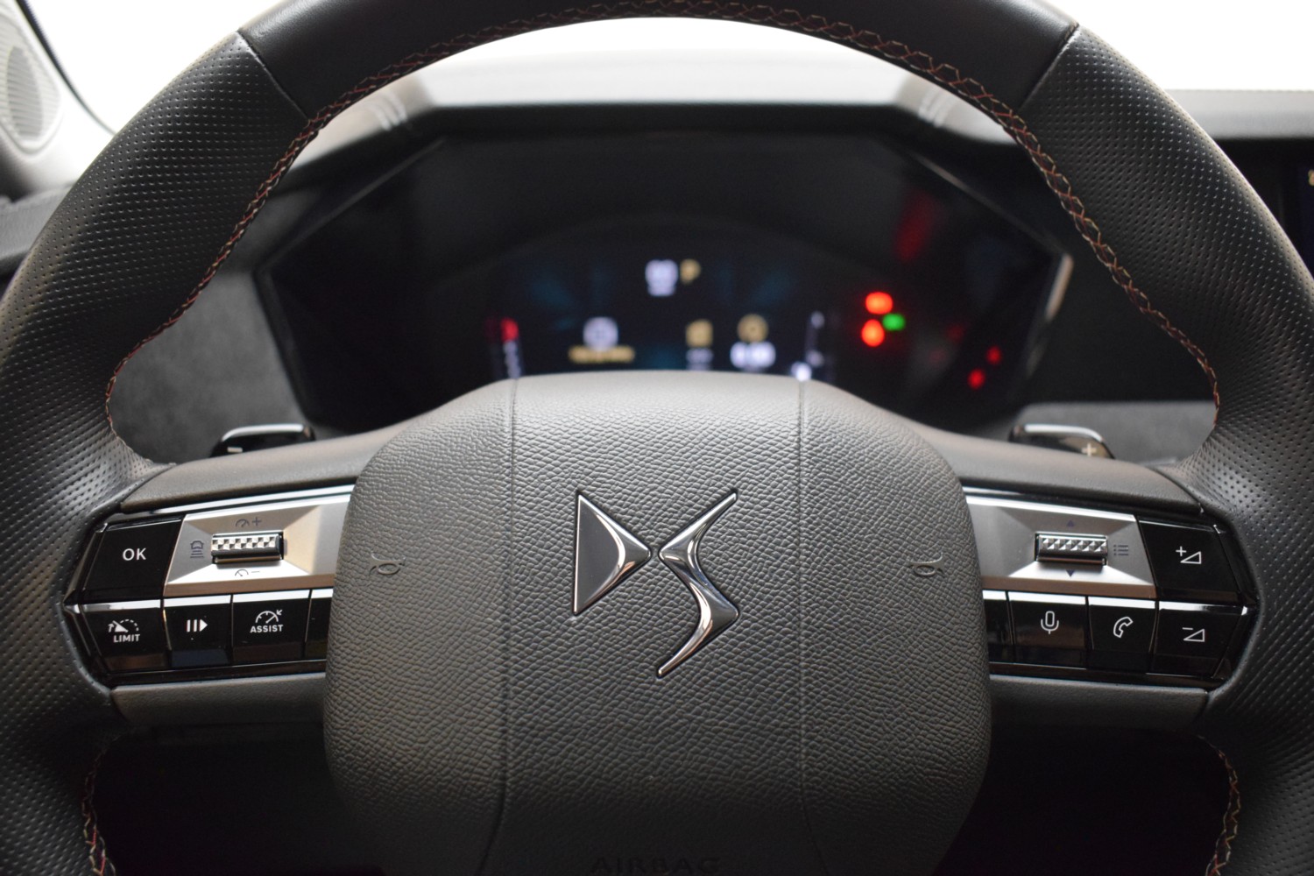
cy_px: 438
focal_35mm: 32
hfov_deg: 59.5
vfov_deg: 41.7
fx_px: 1150
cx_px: 657
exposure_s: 1/60
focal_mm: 21
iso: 3200
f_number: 3.8
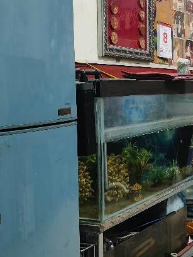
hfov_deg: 21.4
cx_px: 211
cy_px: 134
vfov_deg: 29.8
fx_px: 484
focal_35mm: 65
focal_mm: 4.84
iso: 1000
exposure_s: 1/33.4
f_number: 1.8
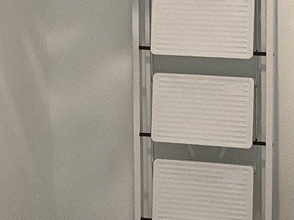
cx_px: 200
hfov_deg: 16.8
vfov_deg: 12.5
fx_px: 994
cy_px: -9
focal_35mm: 117
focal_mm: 3.3
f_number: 2.4
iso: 250
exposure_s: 1/60
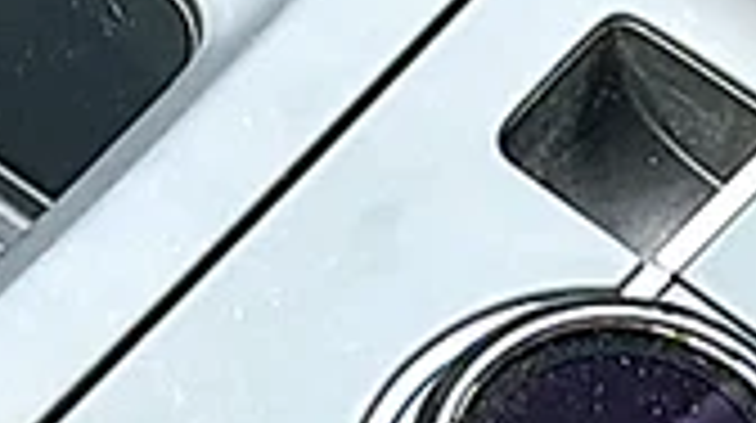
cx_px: 9
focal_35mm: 200
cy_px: 101
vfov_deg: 6.0
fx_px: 4004
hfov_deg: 10.7
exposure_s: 1/81
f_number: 1.78
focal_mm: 6.86
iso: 80
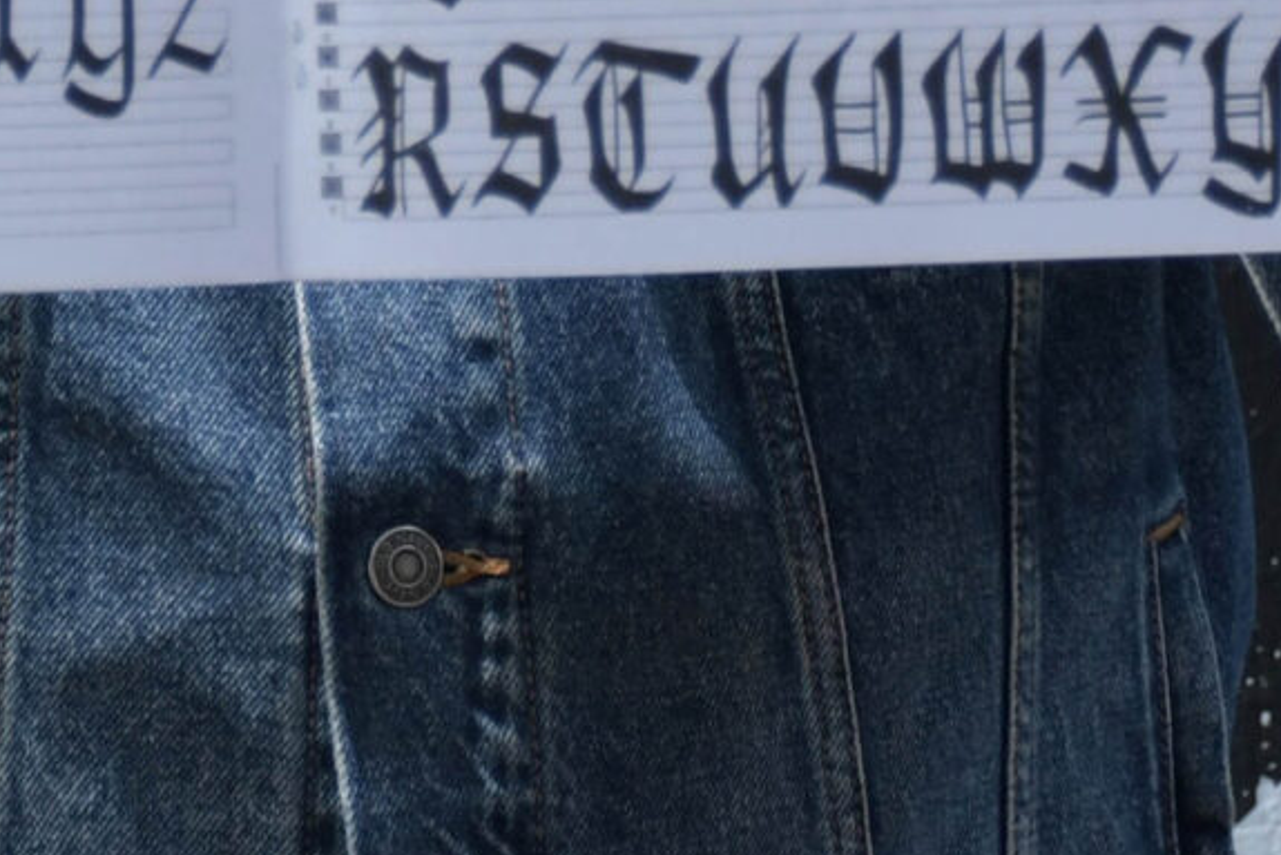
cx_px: 393
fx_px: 10641
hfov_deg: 6.9
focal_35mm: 299
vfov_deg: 4.5
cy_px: -709
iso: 200
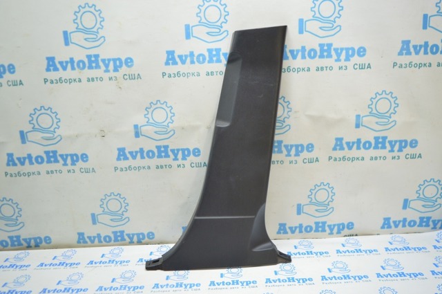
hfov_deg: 67.4
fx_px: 331
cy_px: 147
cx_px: 221
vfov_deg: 47.8
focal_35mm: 27
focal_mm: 18
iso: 400
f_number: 3.5
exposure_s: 1/40
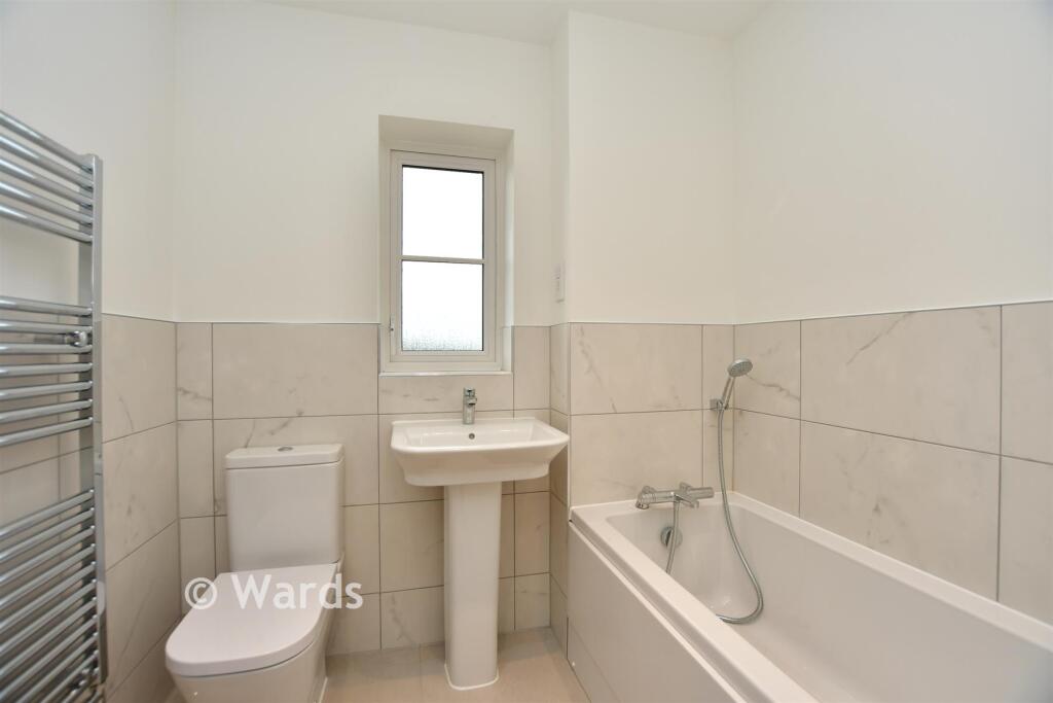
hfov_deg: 100.4
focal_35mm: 15
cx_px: 526
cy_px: 352
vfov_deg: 77.3
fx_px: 439
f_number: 4.5
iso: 160
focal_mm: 10
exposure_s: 1/80
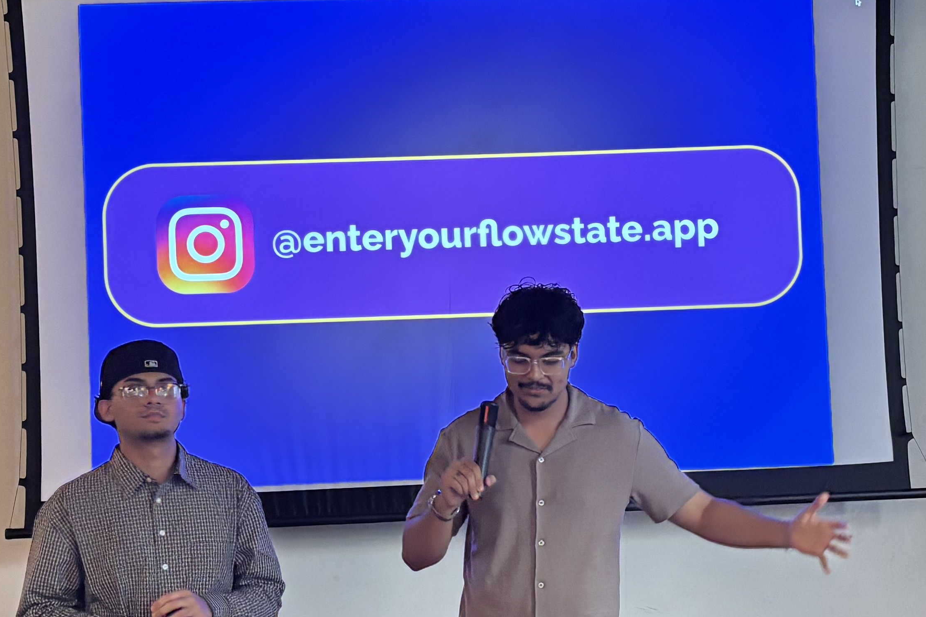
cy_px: 412
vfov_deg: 19.7
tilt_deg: -0.9
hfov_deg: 29.2
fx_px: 1774
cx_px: 488
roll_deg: +1.2
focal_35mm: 69
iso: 400
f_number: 1.6
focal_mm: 5.96
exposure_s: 1/59
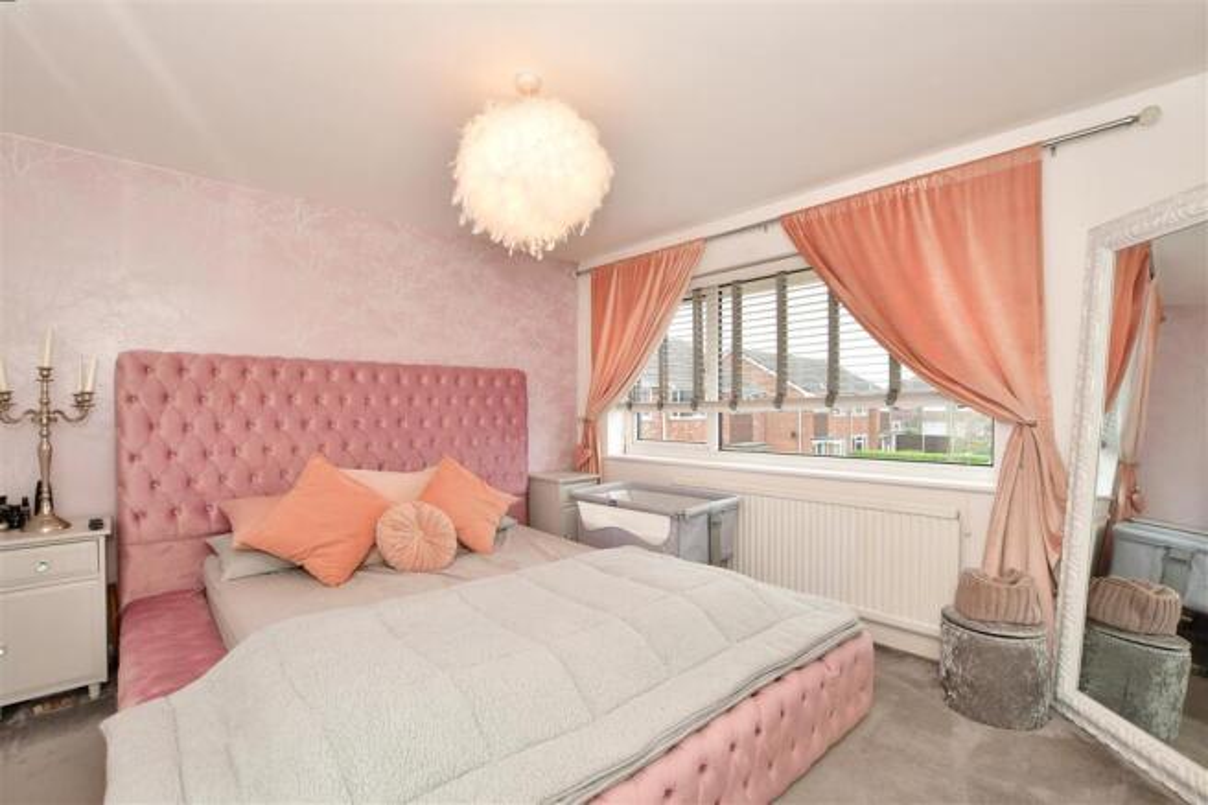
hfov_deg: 100.4
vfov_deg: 77.3
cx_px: 604
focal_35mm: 15
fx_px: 503
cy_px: 402
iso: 200
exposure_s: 1/4
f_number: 8
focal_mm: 10
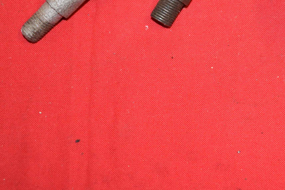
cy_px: -58
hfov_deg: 18.1
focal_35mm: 110
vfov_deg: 12.1
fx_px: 871
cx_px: 294
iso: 640
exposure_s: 1/100
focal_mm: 28
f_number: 5
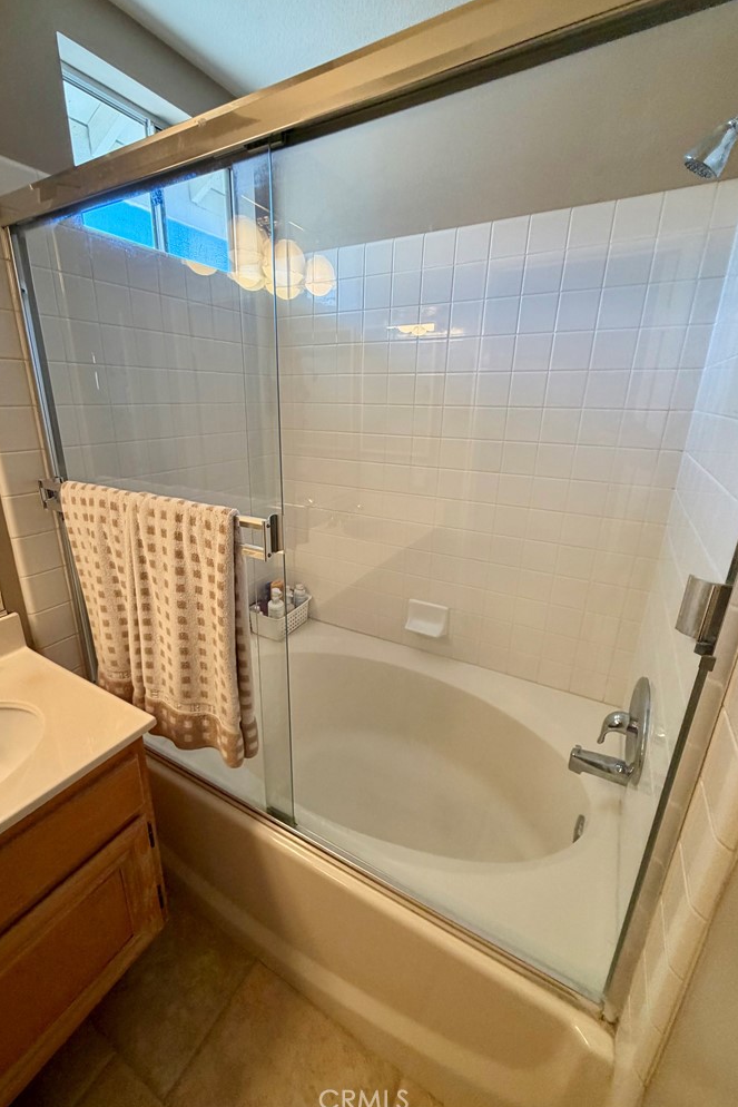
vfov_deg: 100.4
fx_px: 461
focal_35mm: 15
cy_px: 546
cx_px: 338
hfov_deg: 77.2
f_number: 2.2
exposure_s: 1/120
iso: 160
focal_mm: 2.22
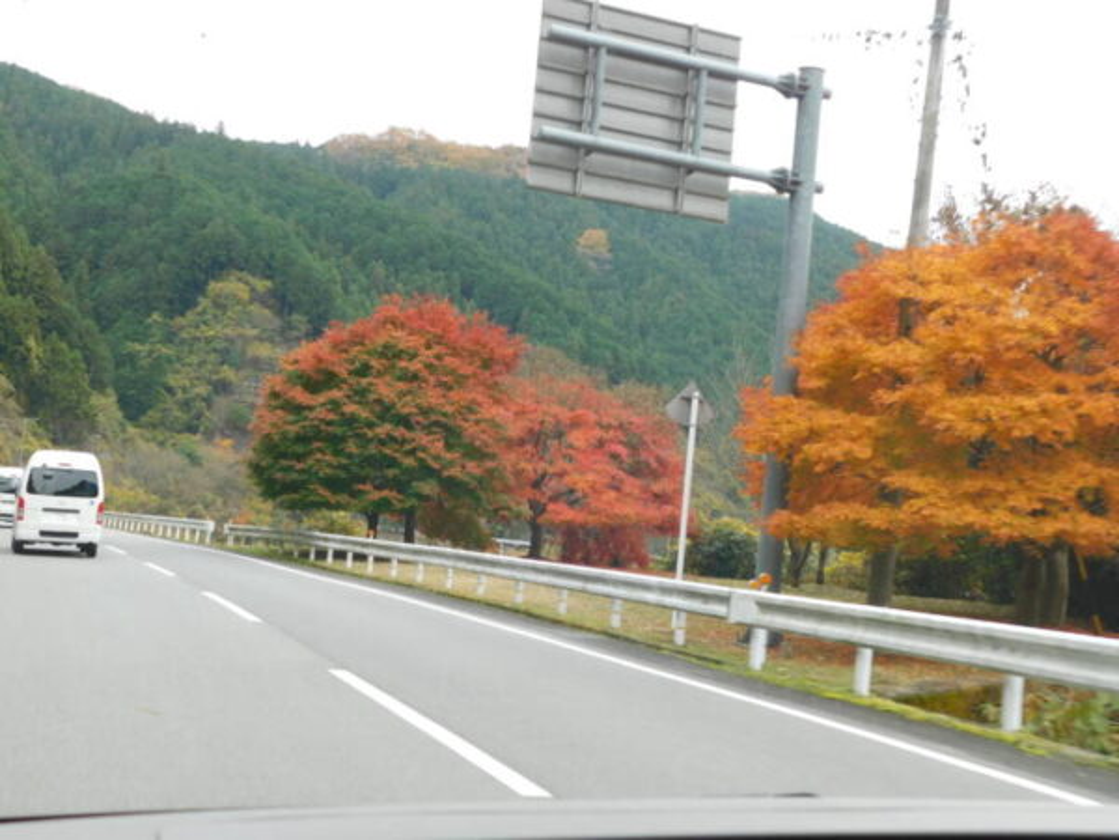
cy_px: 420
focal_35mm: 45
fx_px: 1455
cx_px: 560
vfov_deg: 32.2
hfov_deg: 42.1
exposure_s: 1/100
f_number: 3.7
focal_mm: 8
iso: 125
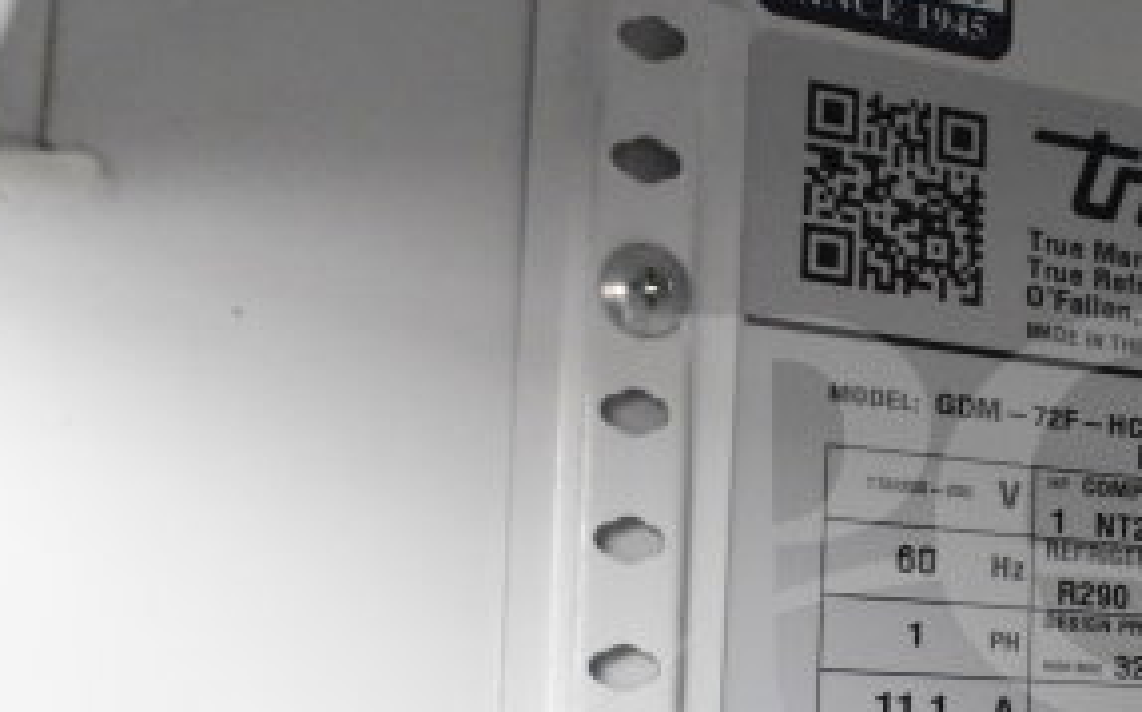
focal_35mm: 65
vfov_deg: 19.6
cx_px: 1031
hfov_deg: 30.2
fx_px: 2022
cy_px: 630
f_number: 7.1
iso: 6400
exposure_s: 1/200
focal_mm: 20
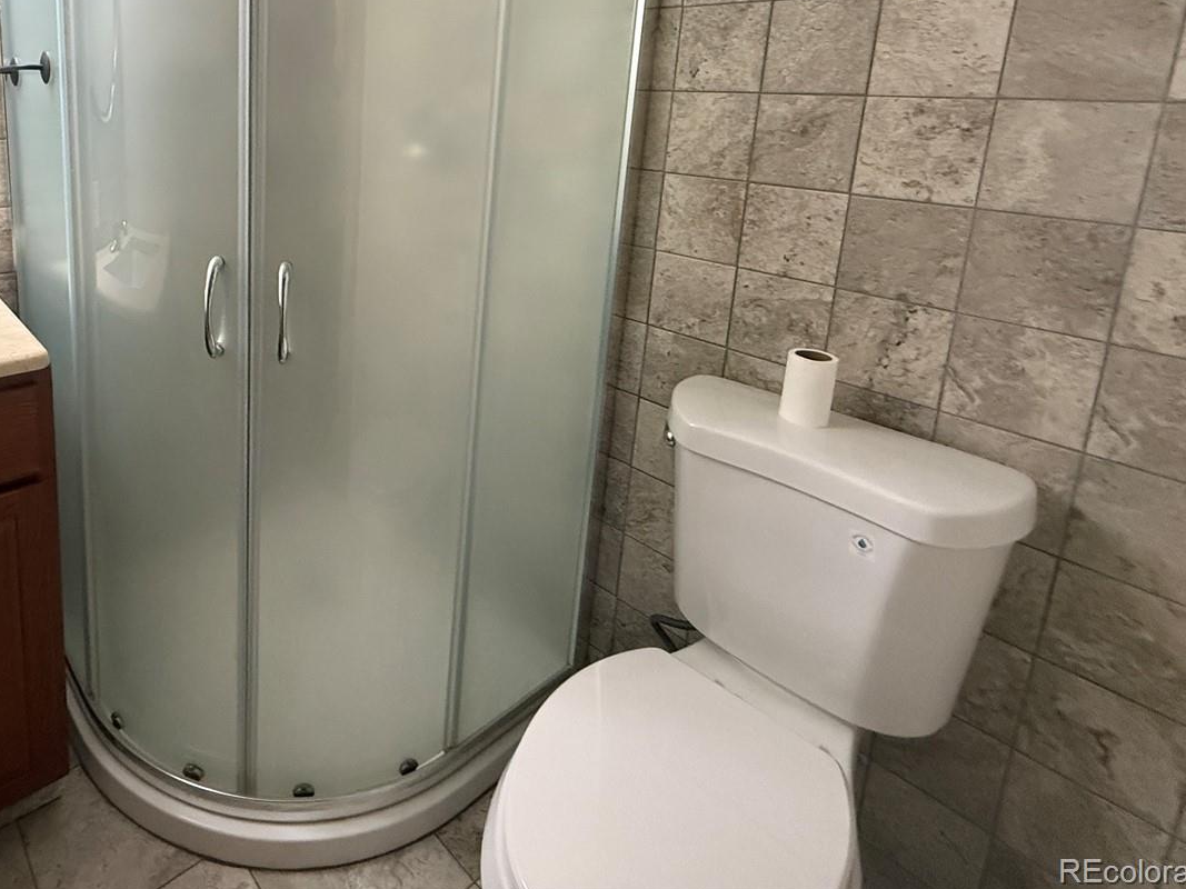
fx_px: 719
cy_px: 228
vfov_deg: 60.2
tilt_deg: -10.9
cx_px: 350
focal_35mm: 21
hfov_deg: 75.2
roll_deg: -2.2
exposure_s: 1/60
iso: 640
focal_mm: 2.22
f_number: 2.2
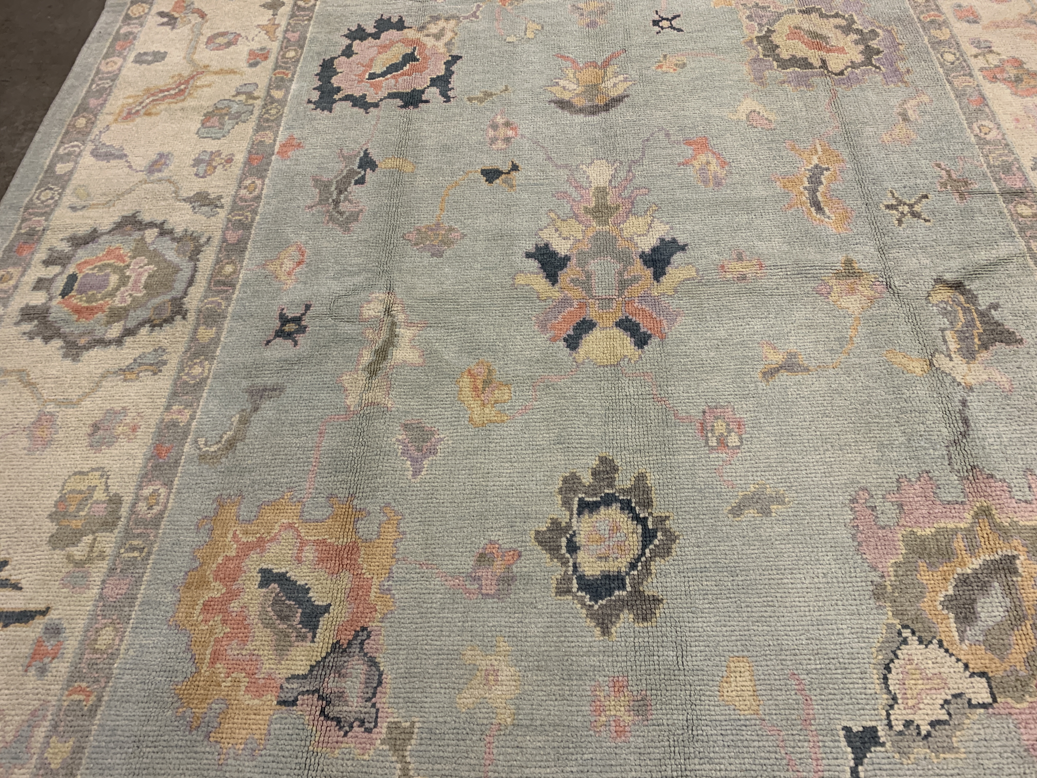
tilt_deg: -55.6
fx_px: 779
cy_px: 389
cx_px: 518
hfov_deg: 67.3
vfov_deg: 53.1
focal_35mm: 26
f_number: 1.8
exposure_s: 1/60
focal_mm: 4.25
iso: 125
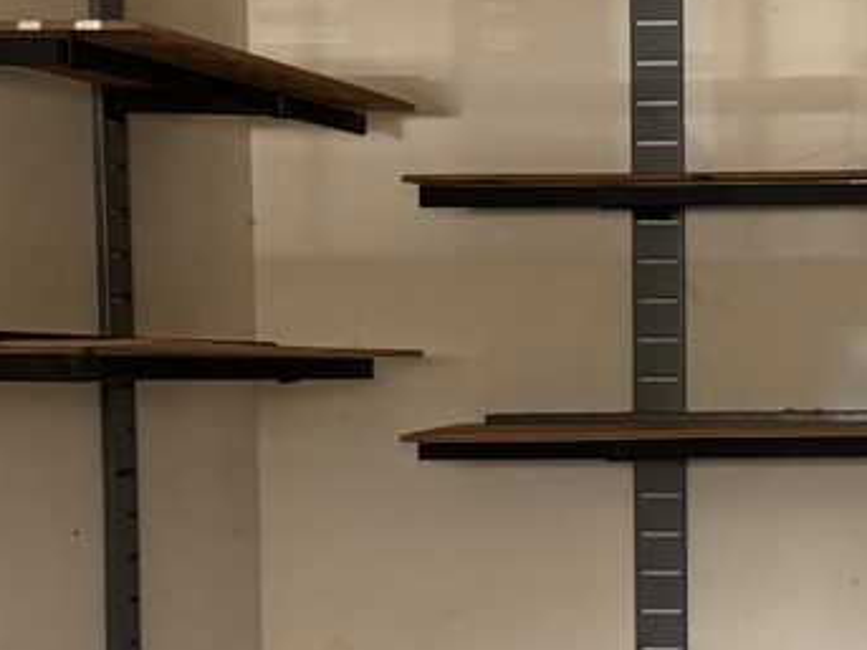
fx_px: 2804
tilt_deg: -5.5
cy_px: 529
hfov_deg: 17.2
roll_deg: -0.1
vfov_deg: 13.1
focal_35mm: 112
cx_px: 880
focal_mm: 6.76
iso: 250
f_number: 1.78
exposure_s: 1/60
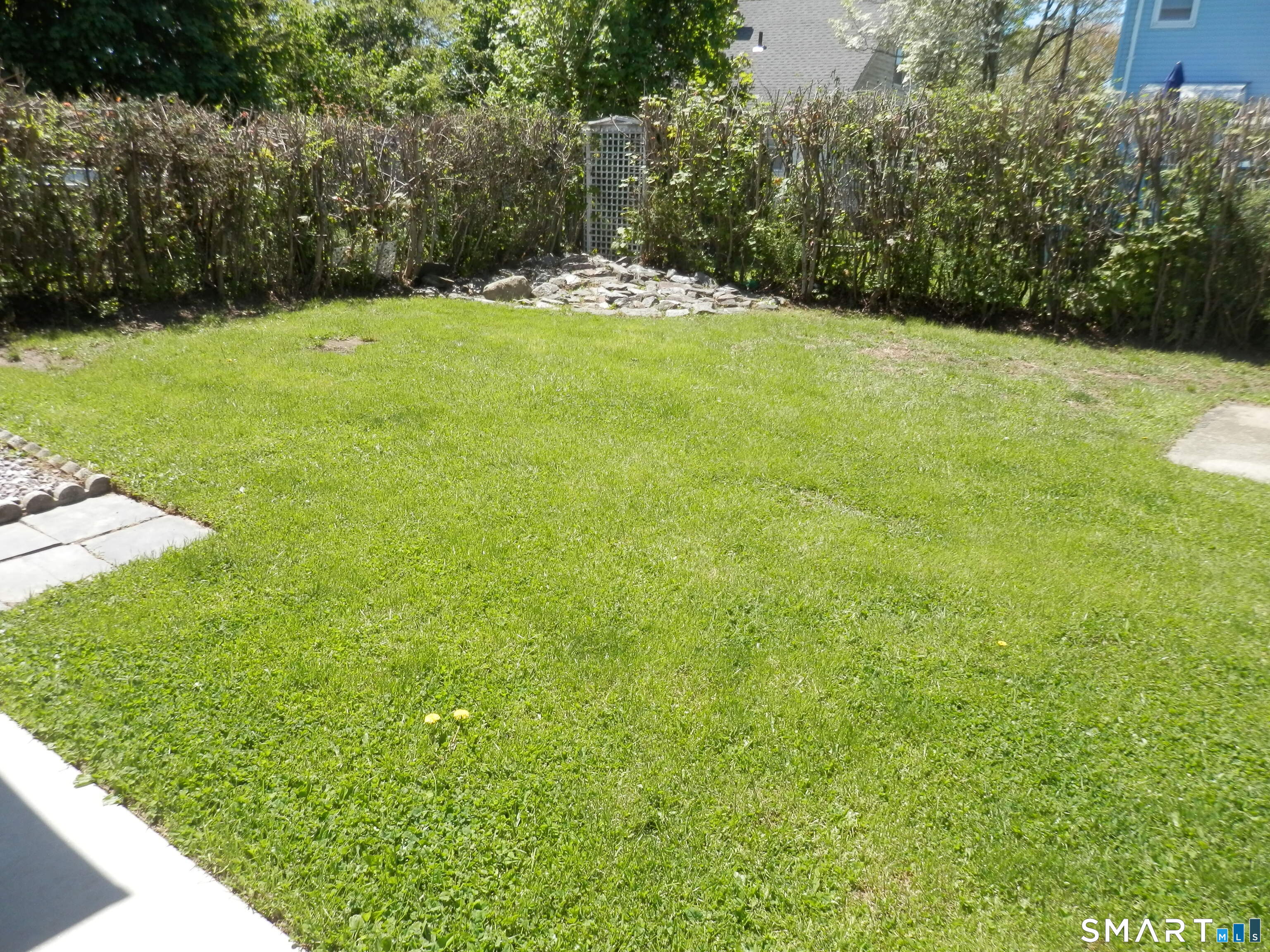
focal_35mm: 25
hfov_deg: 69.4
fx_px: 917
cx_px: 635
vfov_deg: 54.9
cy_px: 476
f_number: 3
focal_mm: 4.5
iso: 80
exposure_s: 1/500
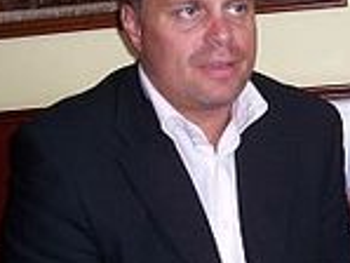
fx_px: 921
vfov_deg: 16.1
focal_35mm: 91
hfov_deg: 21.1
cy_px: 214
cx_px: 303
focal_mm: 5.6
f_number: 2.7
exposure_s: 1/60
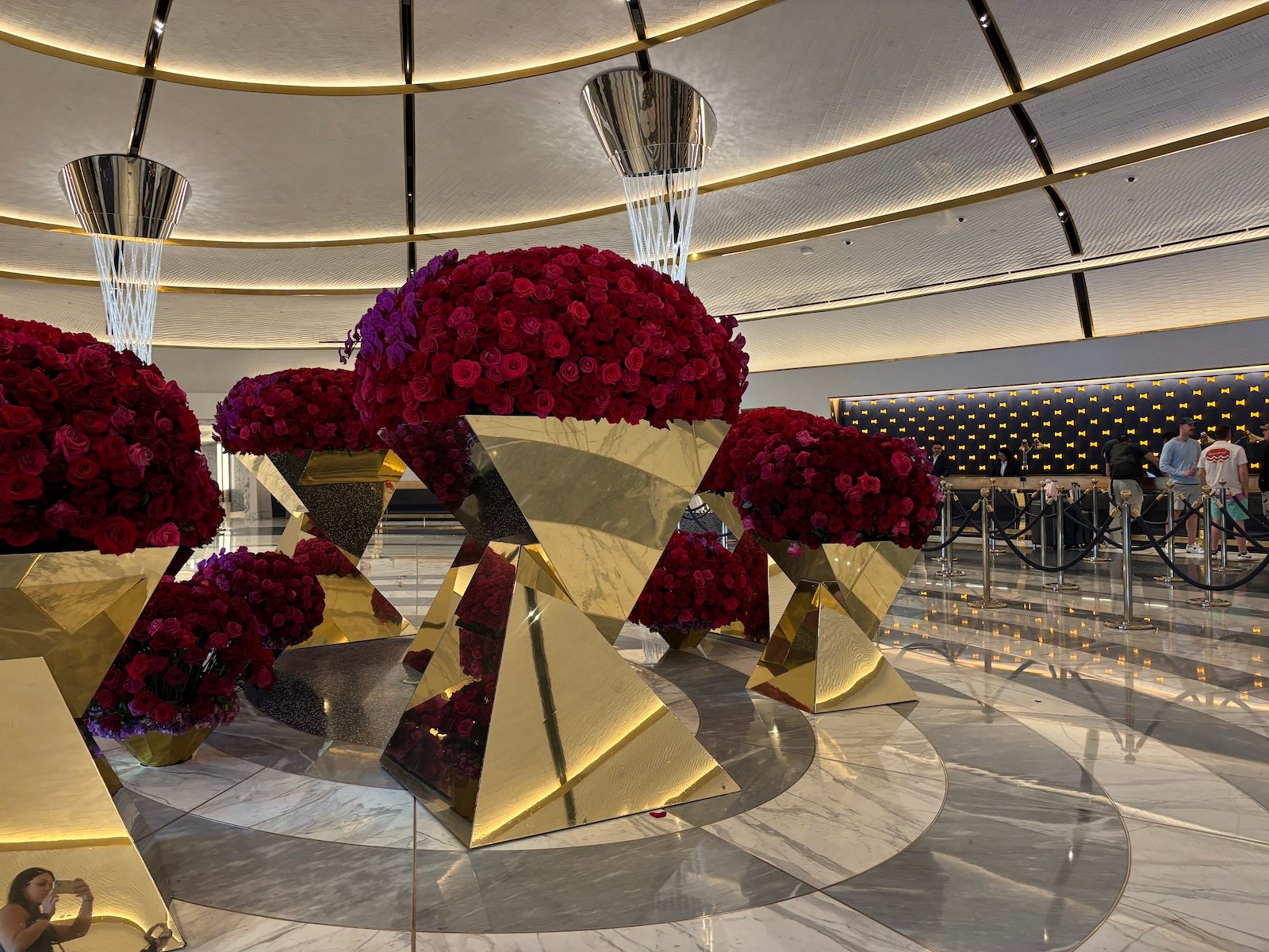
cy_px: 476
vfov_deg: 53.1
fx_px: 953
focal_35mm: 26
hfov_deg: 67.3
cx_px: 634
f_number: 1.6
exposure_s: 1/60
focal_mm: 5.96
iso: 160
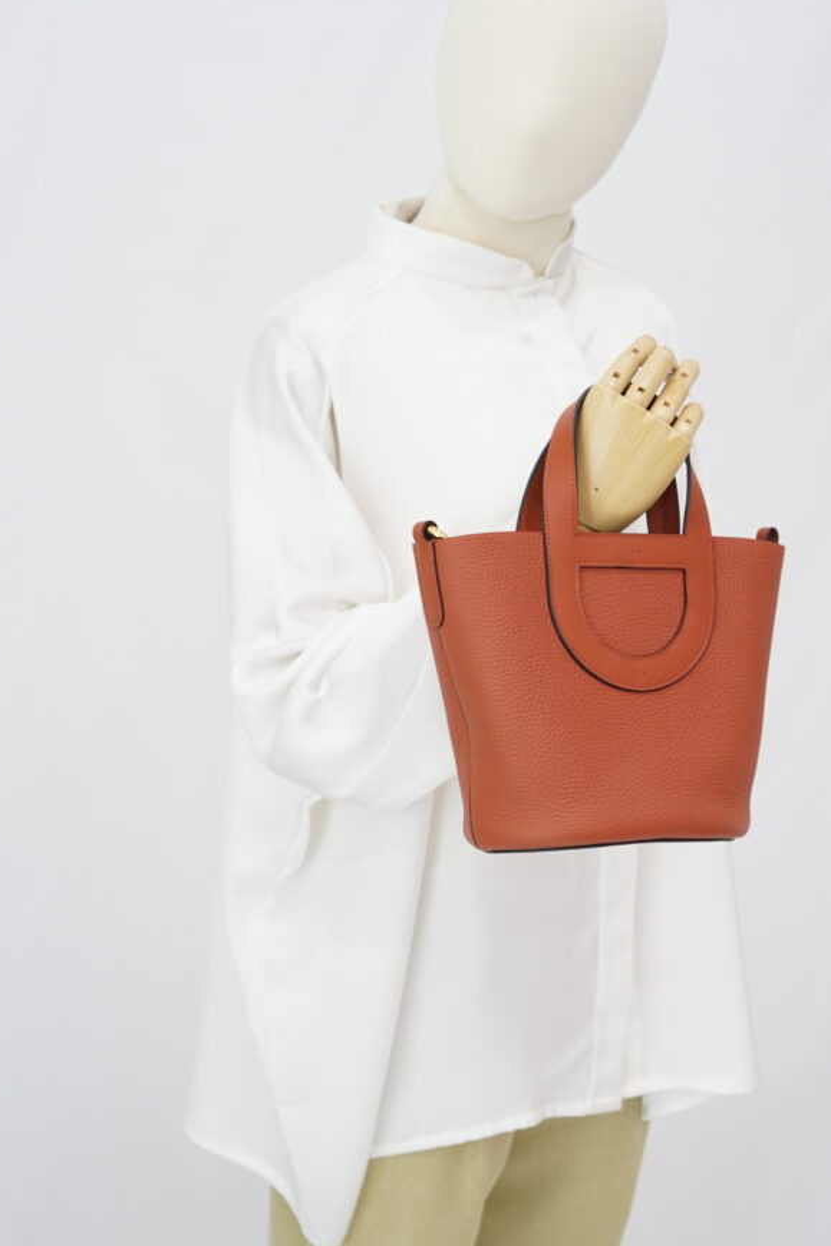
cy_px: 660
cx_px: 467
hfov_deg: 23.0
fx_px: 2042
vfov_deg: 33.9
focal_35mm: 59
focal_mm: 50
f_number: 6.3
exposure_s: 1/8
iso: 640
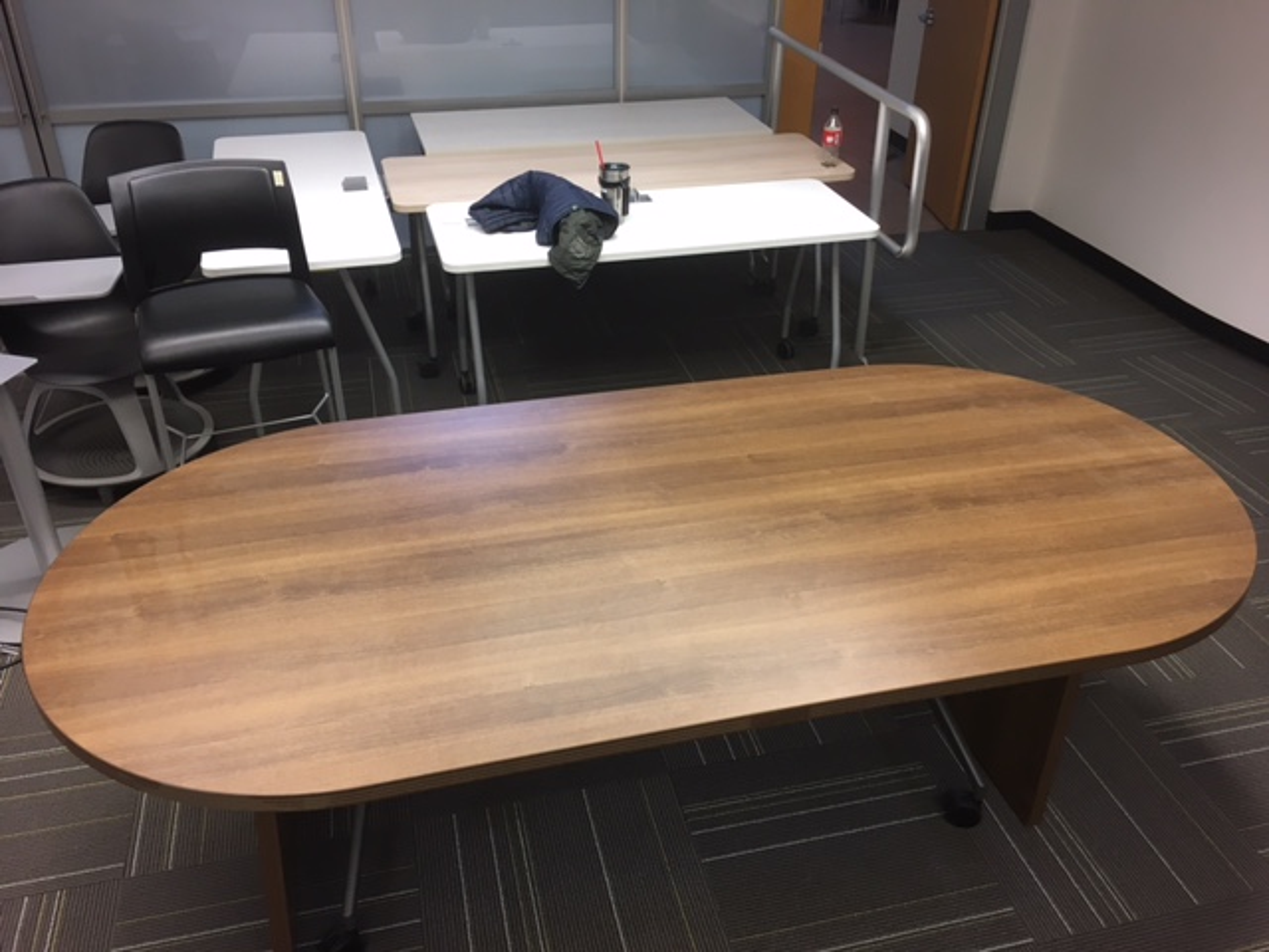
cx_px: 634
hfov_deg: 61.7
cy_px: 476
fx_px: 1063
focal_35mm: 29
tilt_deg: -31.1
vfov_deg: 48.2
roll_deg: -1.0
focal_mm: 4.15
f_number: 2.2
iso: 64
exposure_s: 1/30
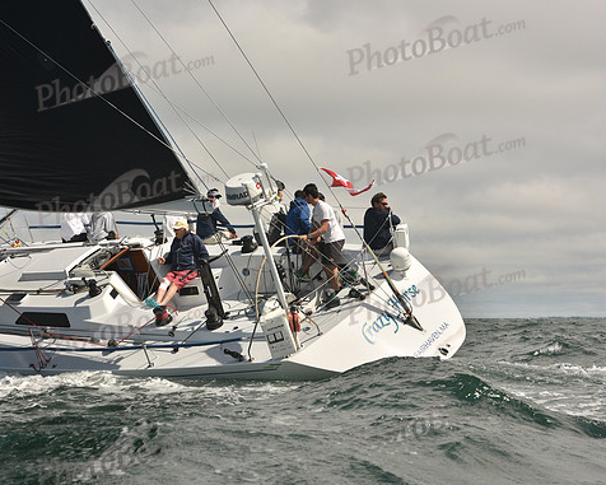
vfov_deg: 19.2
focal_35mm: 80
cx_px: 281
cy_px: 244
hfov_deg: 23.8
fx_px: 1435
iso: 320
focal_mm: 70
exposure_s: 1/800
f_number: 7.1
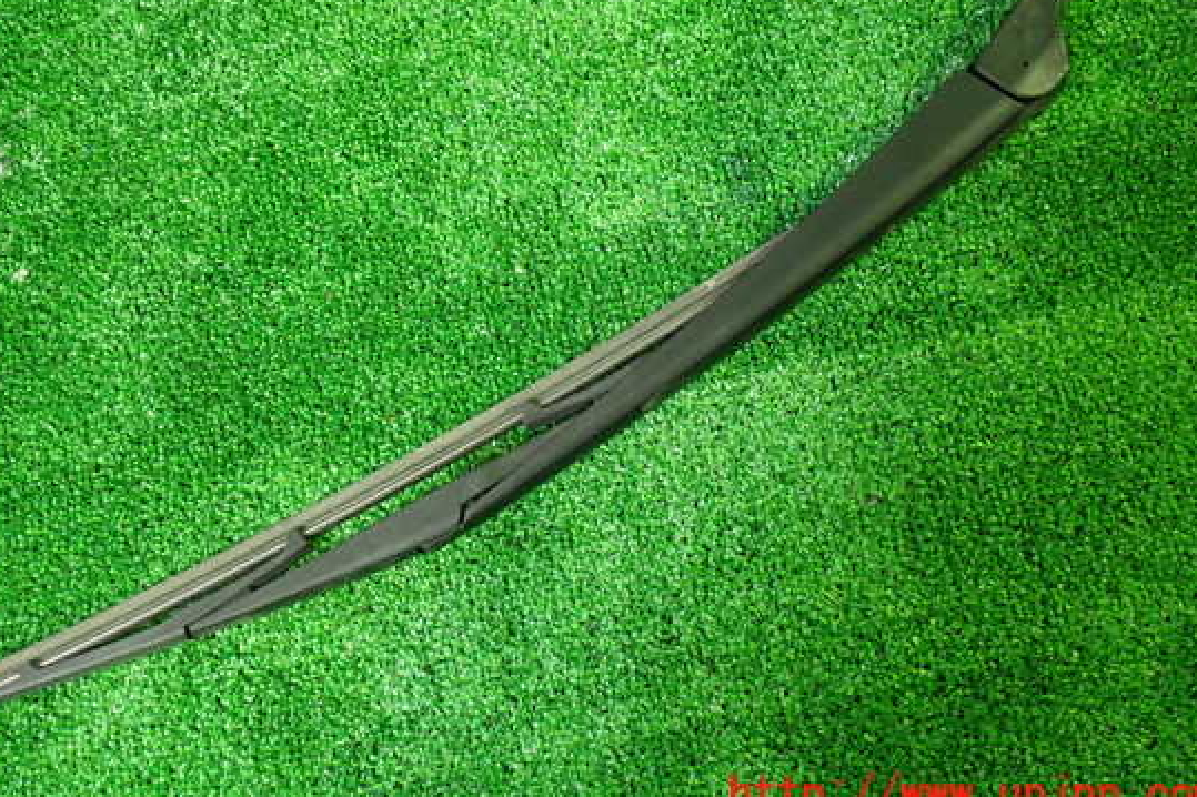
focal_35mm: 44
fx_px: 1462
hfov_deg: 44.5
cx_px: 564
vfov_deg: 30.4
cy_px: 324
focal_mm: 6.83
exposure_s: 1/40
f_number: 2.7
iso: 800
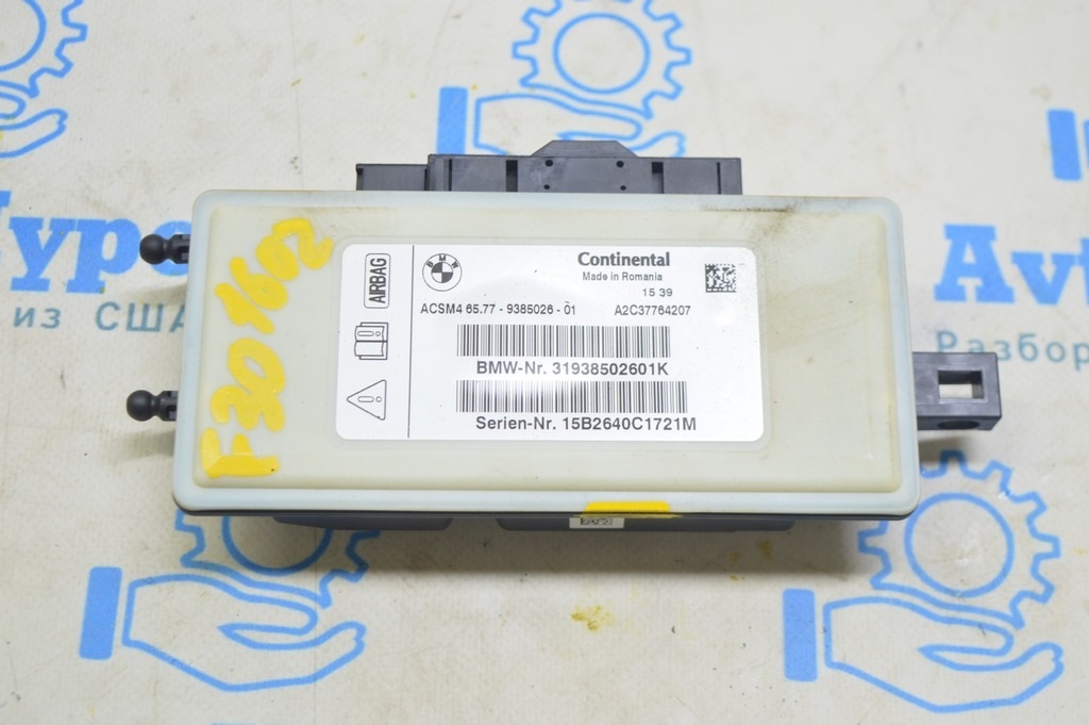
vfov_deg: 22.6
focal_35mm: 60
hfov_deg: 33.4
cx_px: 544
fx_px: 1813
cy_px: 362
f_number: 5.6
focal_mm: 40
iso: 400
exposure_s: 1/20
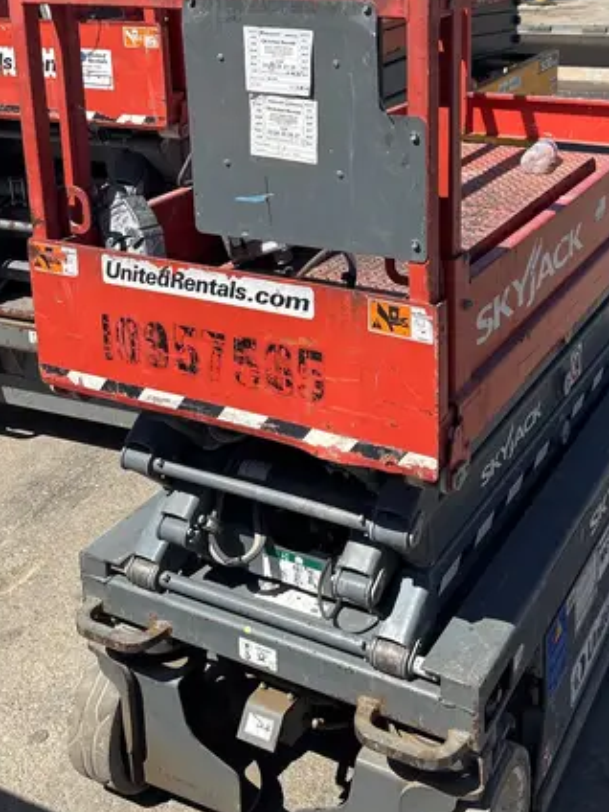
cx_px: 377
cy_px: 181
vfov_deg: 40.6
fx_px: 1056
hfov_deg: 32.0
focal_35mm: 45
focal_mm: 5.96
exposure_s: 1/2857
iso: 50
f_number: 1.6
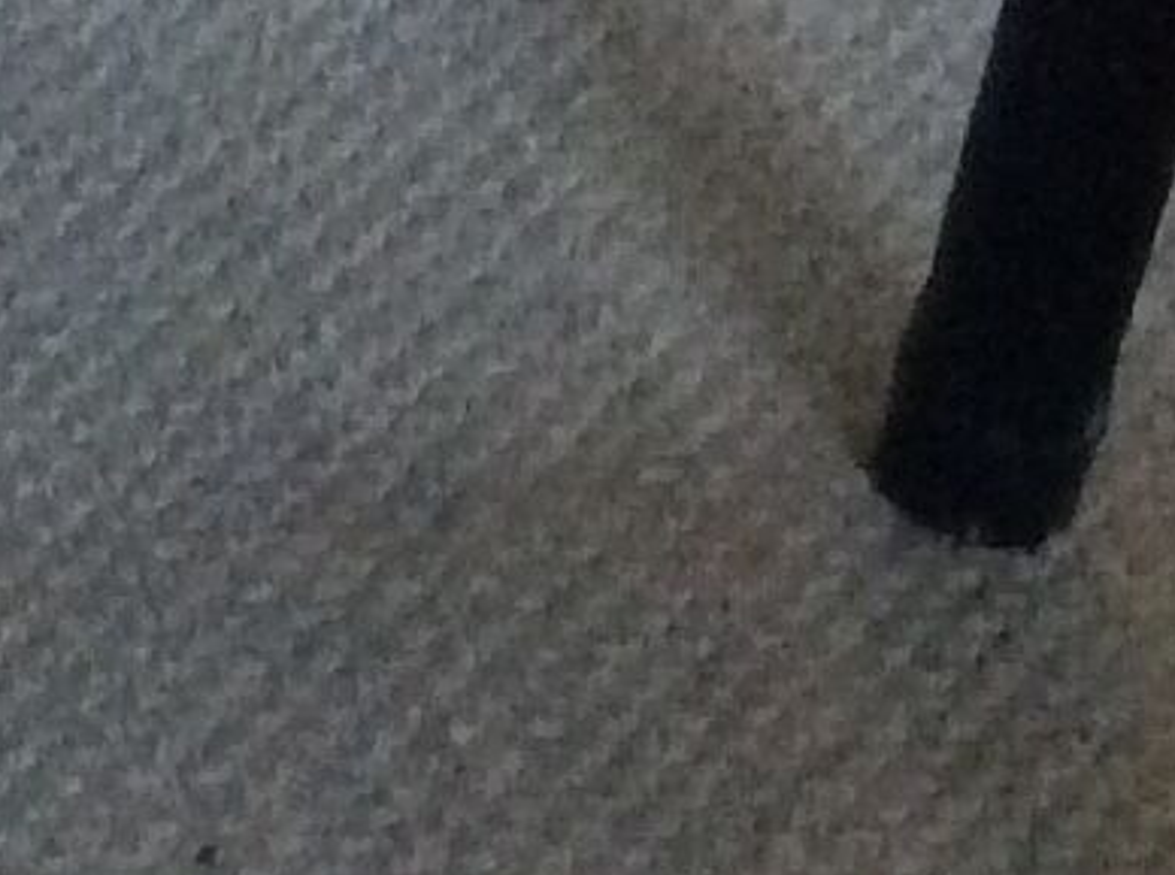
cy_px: -1048
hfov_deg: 8.5
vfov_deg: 6.6
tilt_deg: -34.7
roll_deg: +3.8
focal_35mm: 214
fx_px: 7246
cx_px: -1666
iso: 160
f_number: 2.4
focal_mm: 3.3
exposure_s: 1/25
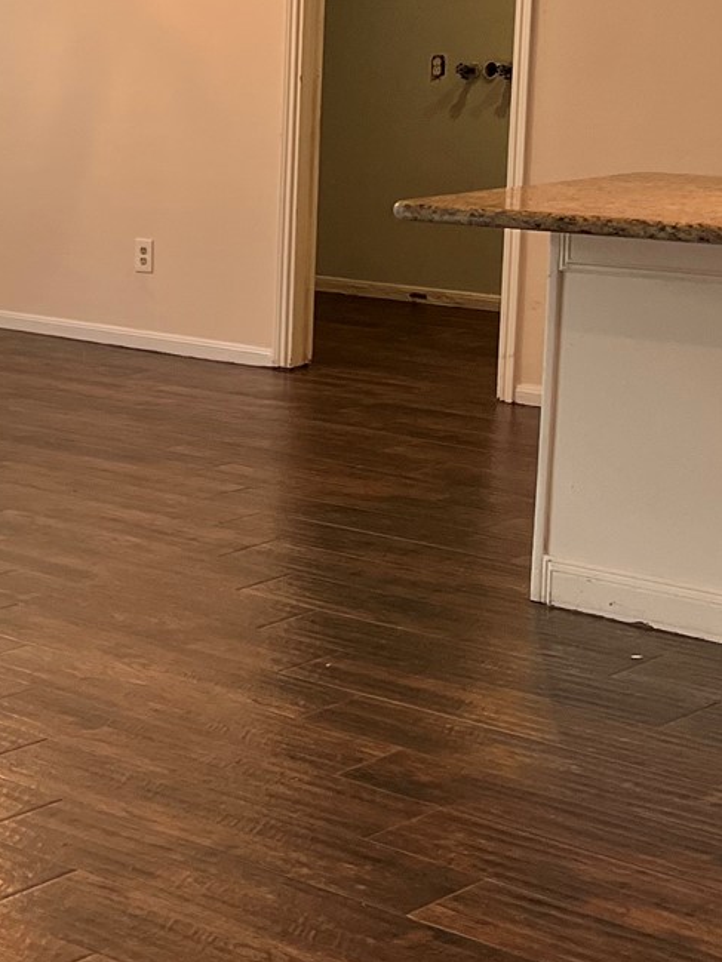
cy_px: 351
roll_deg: +1.2
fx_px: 2280
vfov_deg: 23.8
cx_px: -388
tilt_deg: -9.3
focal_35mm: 82
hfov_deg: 16.3
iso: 64
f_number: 1.6
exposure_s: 1/60
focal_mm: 5.1
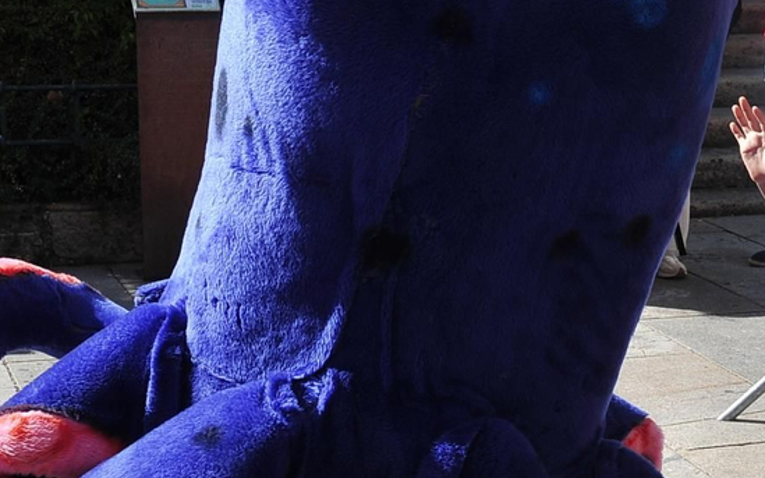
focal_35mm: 104
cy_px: 311
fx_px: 2168
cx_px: 790
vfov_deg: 12.6
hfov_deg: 19.4
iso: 400
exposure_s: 1/400
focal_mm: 35
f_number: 10
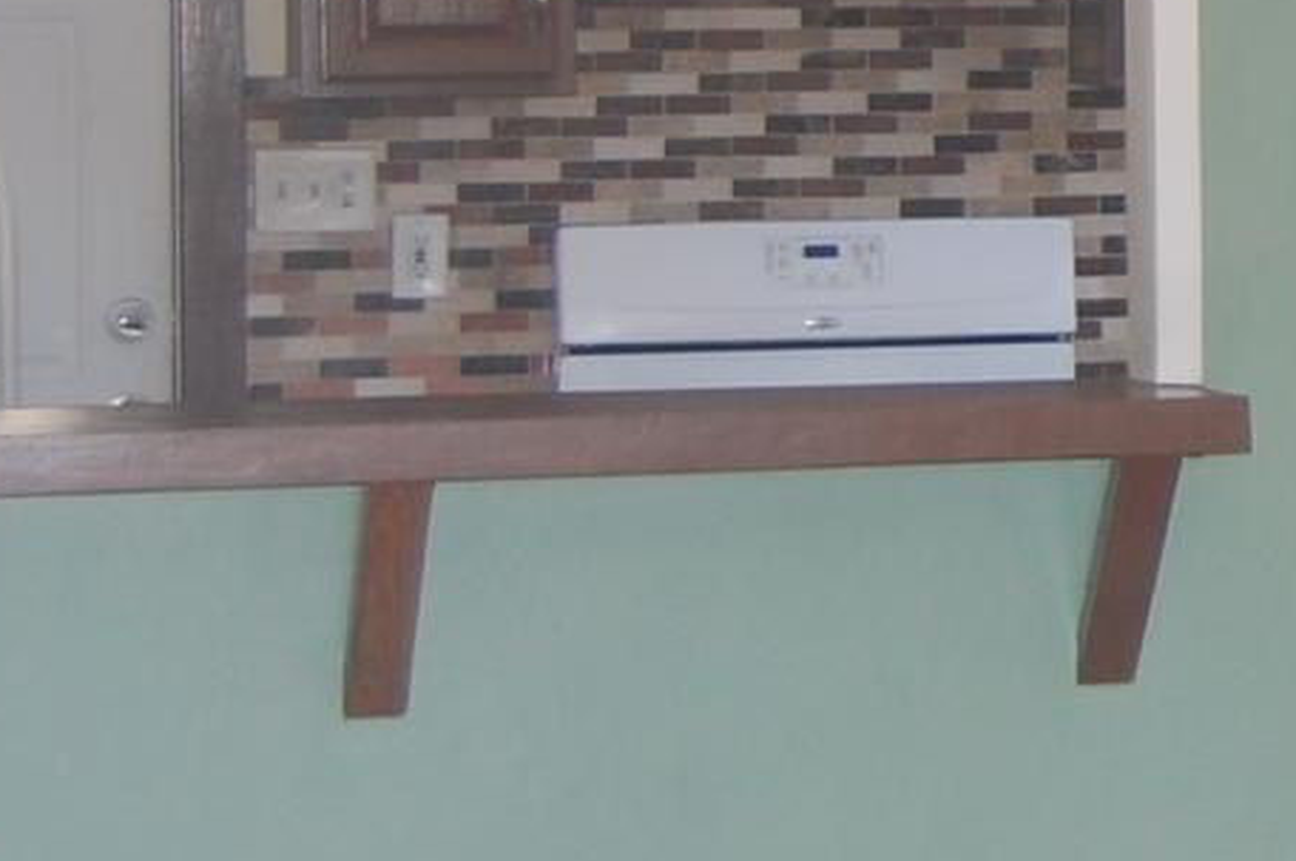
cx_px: 2370
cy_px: -155
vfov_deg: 7.8
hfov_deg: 11.0
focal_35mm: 175
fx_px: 6293
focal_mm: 26
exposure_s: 1/60
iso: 400
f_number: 4.2
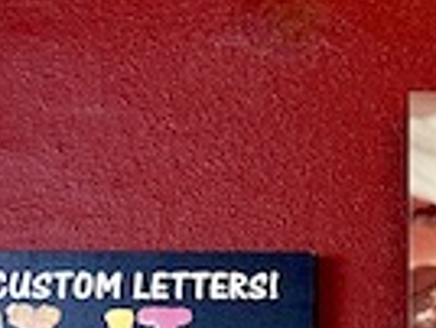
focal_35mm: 116
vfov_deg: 12.3
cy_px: 455
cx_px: 752
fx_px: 1464
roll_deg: +1.5
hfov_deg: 15.0
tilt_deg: +6.7
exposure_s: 1/60
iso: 100
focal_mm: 5.1
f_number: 1.6
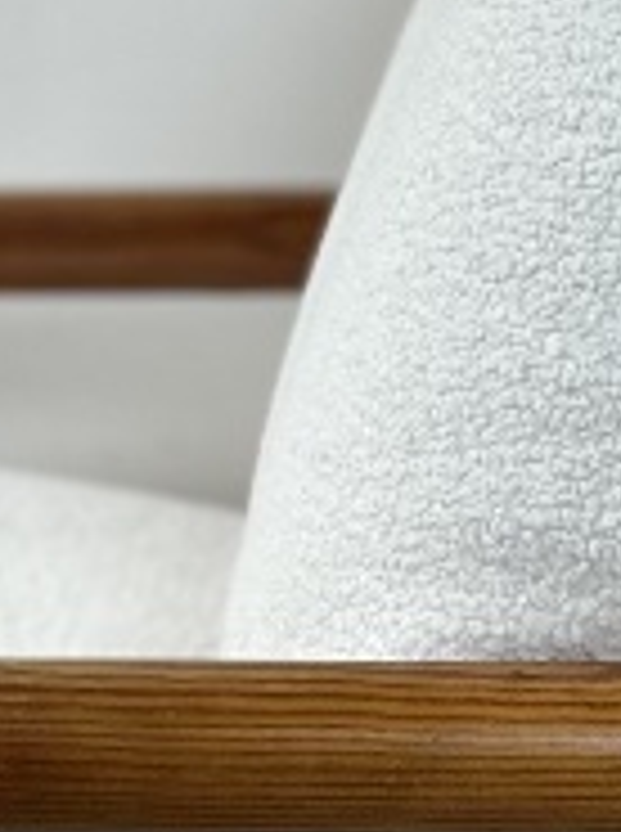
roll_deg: +1.1
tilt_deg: -12.1
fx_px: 3744
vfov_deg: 12.7
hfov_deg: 9.5
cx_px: 126
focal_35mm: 156
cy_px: 346
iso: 64
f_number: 1.78
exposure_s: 1/139
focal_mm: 6.86
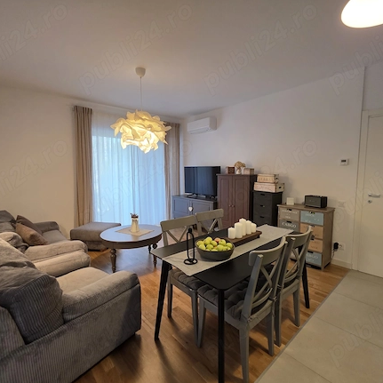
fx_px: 200
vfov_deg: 87.4
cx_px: 197
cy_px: 192
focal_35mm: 16
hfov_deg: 87.4
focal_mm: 2.2
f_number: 1.9
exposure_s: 1/100
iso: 250
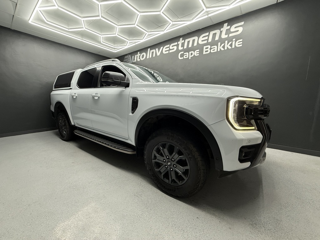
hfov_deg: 102.1
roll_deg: -0.2
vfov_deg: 85.7
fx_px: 129
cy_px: 120
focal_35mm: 14
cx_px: 160
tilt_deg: -8.5
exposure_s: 1/100
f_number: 2.2
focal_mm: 2.22
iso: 200
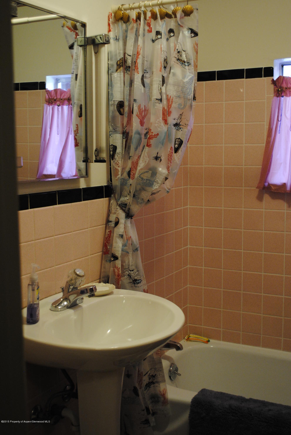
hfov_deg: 29.9
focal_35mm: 45
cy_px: 218
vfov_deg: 43.6
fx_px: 544
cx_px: 146
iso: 640
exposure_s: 1/30
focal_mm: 30
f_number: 4.5
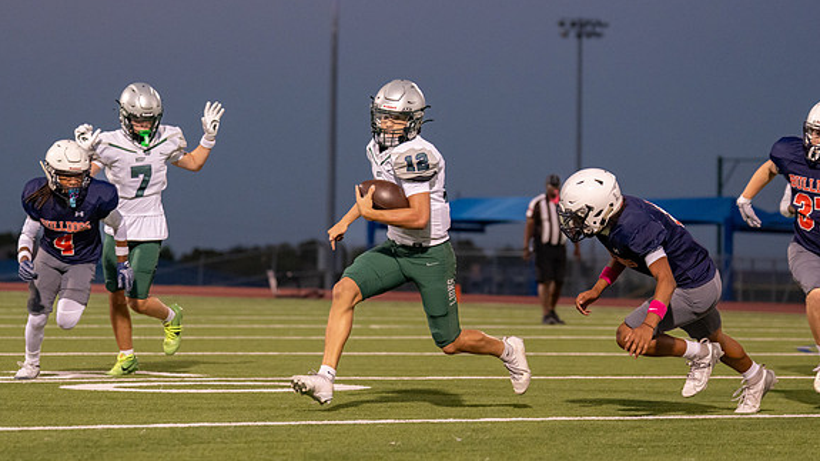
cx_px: 354
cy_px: 247
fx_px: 3456
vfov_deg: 7.6
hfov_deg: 13.5
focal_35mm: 159
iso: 3200
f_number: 2.8
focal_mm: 102
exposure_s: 1/1250
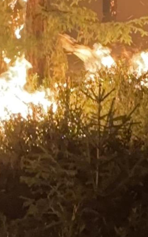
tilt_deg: -1.8
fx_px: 432
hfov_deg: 18.4
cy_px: 62
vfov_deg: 30.2
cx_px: -30
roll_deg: -1.5
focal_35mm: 67
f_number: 1.6
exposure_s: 1/36
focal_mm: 5.96
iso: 640
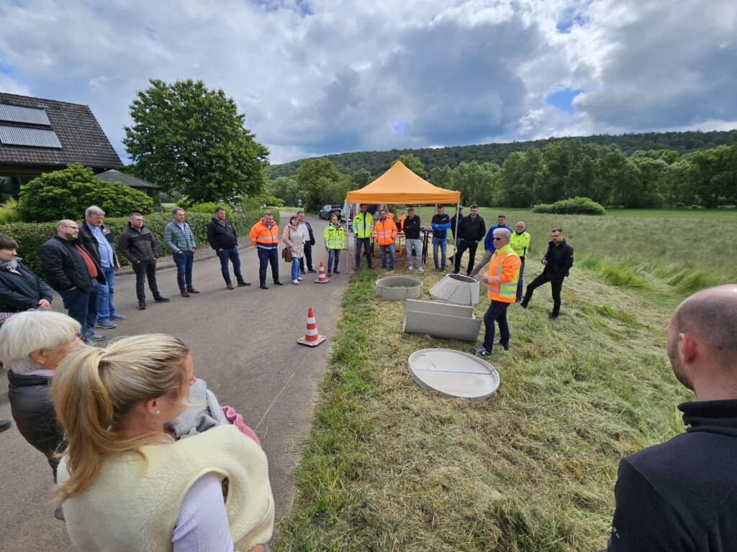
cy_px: 276
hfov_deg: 106.2
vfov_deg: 89.9
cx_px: 368
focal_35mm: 13
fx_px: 277
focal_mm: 2.2
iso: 50
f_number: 2.2
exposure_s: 1/2614
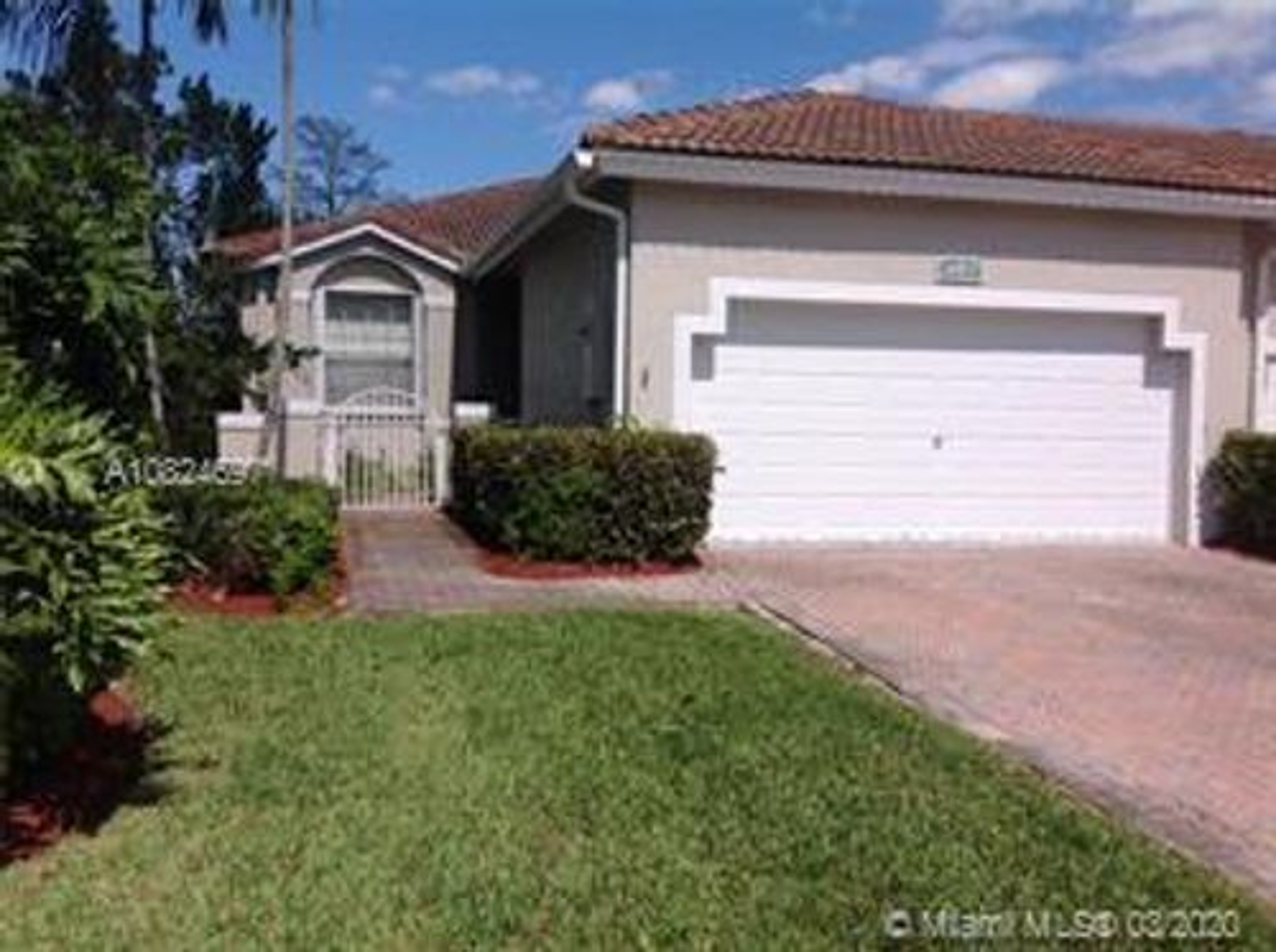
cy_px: 476
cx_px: 638
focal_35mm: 35
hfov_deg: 52.7
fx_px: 1288
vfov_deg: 40.6
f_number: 2.4
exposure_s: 1/3367
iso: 50
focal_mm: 4.28
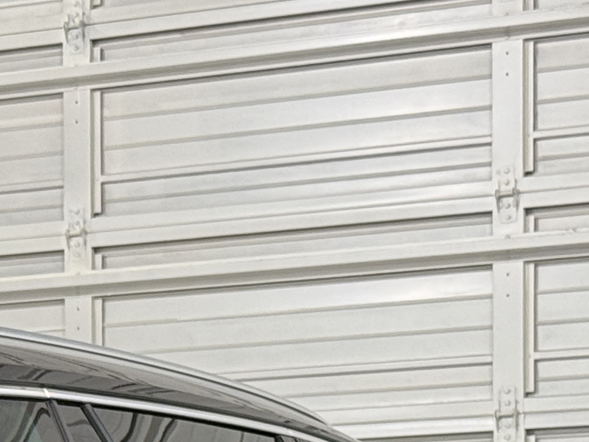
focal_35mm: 200
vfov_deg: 7.3
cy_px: 742
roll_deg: -0.6
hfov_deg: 9.6
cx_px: -257
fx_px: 3403
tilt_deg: +0.0
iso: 125
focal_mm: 6.76
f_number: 1.78
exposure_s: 1/60
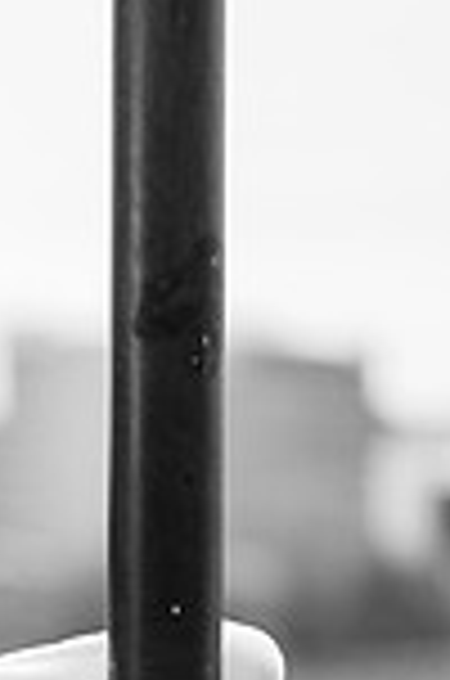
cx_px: -180
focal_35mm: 254
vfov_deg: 8.0
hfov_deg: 5.3
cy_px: 892
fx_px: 4784
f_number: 1.4
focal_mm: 85
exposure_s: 1/320
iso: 160
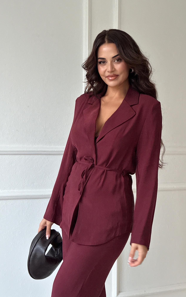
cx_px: 99
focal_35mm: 51
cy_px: 149
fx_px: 414
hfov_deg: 25.3
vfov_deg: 39.6
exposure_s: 1/30
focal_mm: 6.86
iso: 640
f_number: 1.78
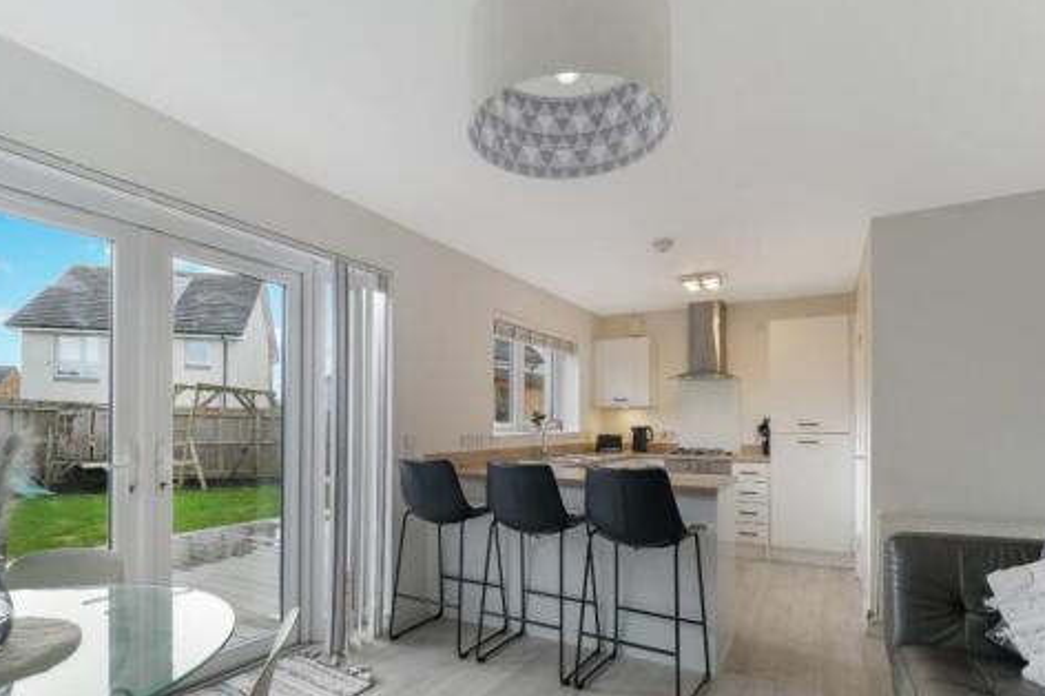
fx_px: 522
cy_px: 438
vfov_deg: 66.2
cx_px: 513
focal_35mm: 18
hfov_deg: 90.0
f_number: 5
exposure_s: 1/25
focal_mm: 7
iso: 200
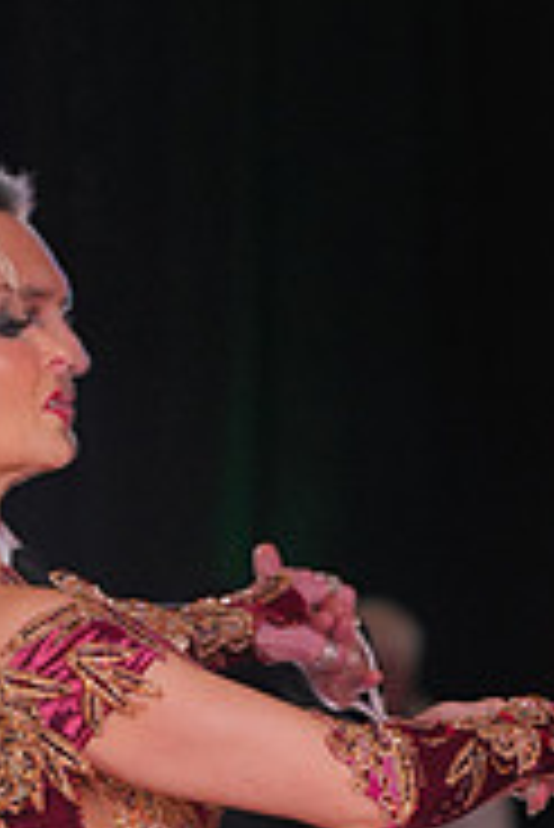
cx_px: 52
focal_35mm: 400
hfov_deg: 3.4
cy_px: 1112
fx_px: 9215
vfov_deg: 5.1
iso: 1000
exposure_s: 1/500
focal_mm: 127
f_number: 4
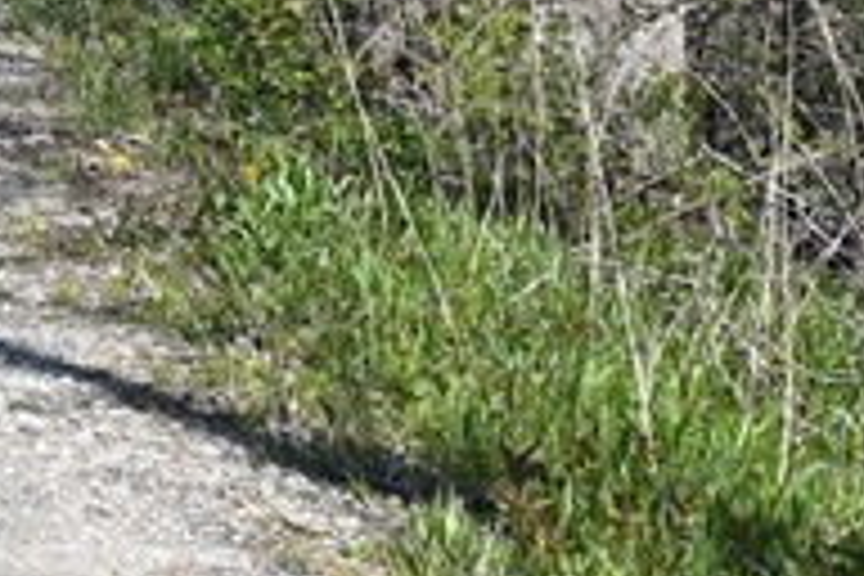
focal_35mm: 153
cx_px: -392
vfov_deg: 8.8
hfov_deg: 12.8
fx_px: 3672
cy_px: -207
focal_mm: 18
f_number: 6.3
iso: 100
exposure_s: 1/320
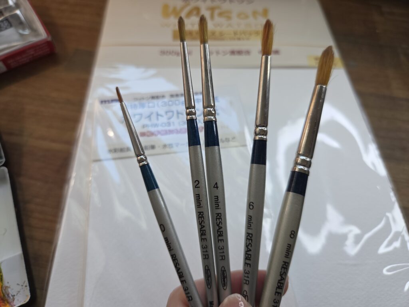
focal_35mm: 23
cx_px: 204
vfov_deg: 58.9
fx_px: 272
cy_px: 154
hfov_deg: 73.9
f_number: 1.8
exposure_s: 1/180
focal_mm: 5.4
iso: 125
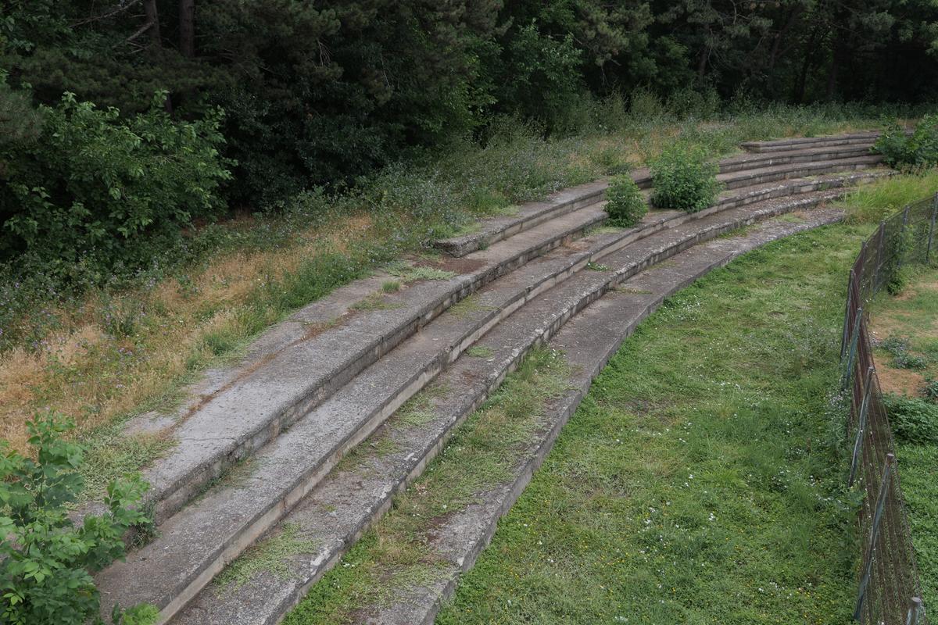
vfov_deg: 38.9
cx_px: 469
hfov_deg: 55.8
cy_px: 312
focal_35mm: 34
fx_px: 886
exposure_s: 1/1000
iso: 125
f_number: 4
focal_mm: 34
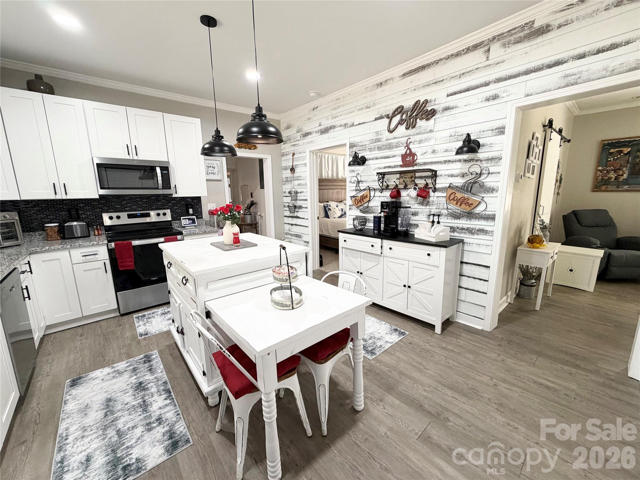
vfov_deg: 85.7
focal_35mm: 14
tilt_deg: -11.4
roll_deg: +1.6
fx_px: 259
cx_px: 320
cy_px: 240
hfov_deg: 102.1
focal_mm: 2.22
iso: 200
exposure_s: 1/60
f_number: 2.2
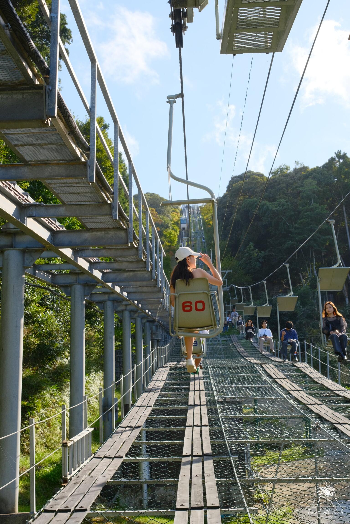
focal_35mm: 50
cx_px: 175
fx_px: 729
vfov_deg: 39.6
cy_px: 262
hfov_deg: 27.0
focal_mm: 33
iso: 800
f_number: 5.6
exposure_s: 1/950
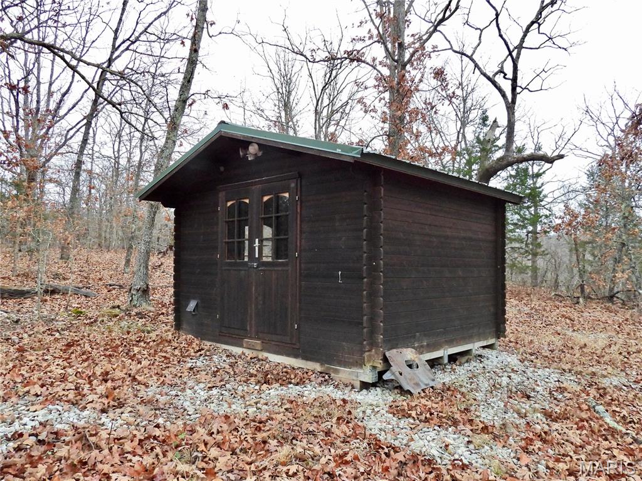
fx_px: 445
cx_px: 321
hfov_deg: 71.6
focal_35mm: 24
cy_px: 240
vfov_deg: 56.8
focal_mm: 4.3
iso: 450
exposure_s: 1/125
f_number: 2.8
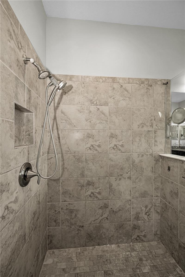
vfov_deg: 104.3
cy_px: 138
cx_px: 92
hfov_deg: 81.2
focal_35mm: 14
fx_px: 108
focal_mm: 14
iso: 160
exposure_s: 1/50
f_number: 8
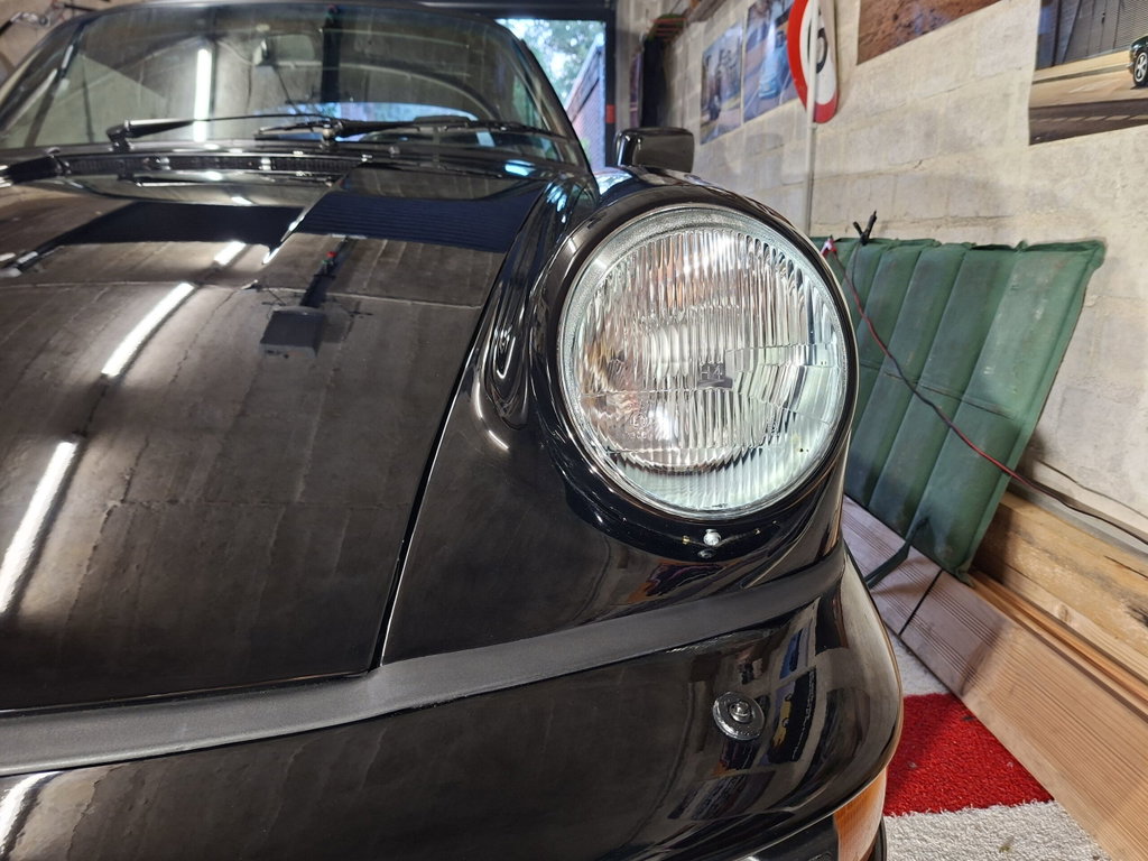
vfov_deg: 58.9
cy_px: 430
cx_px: 574
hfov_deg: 73.9
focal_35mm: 23
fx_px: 763
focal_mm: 5.54
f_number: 1.8
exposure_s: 1/33
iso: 250
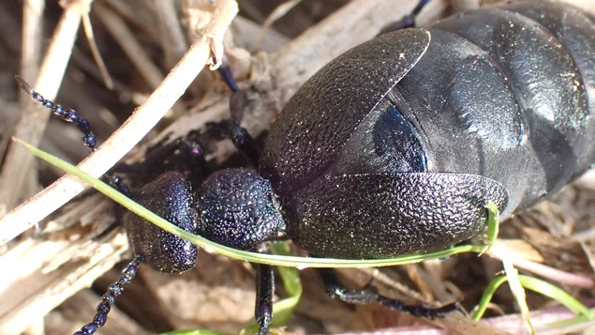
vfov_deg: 15.5
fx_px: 1230
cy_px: 169
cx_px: 297
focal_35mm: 78
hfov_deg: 27.2
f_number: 5.6
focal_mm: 12.73
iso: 640
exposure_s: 1/250
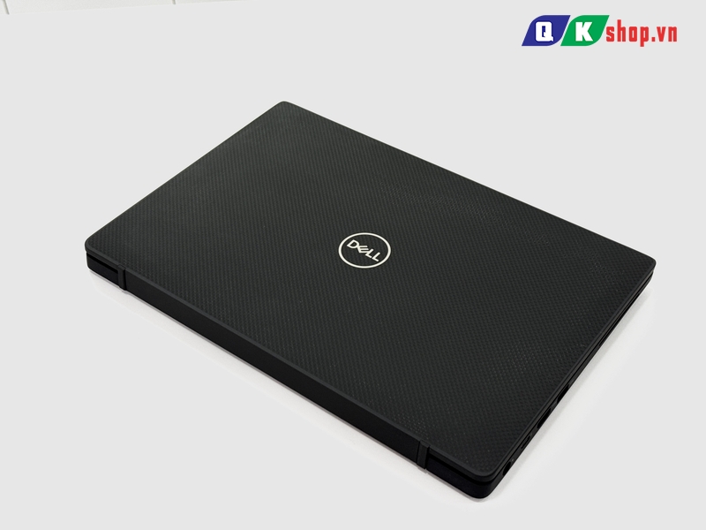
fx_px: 979
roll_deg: +3.1
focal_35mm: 48
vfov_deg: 30.3
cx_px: 353
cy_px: 265
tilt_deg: -43.1
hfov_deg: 39.7
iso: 50
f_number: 1.78
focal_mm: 6.76
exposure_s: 1/100
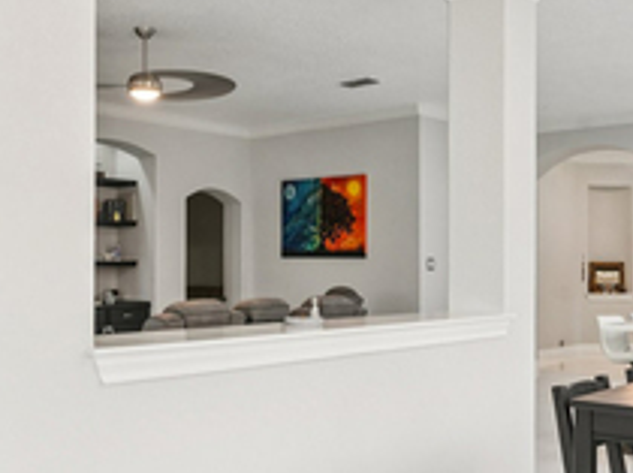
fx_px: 804
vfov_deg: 32.8
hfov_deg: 42.9
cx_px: 286
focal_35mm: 44
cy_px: 264
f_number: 9
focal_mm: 15
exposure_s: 1/40
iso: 800
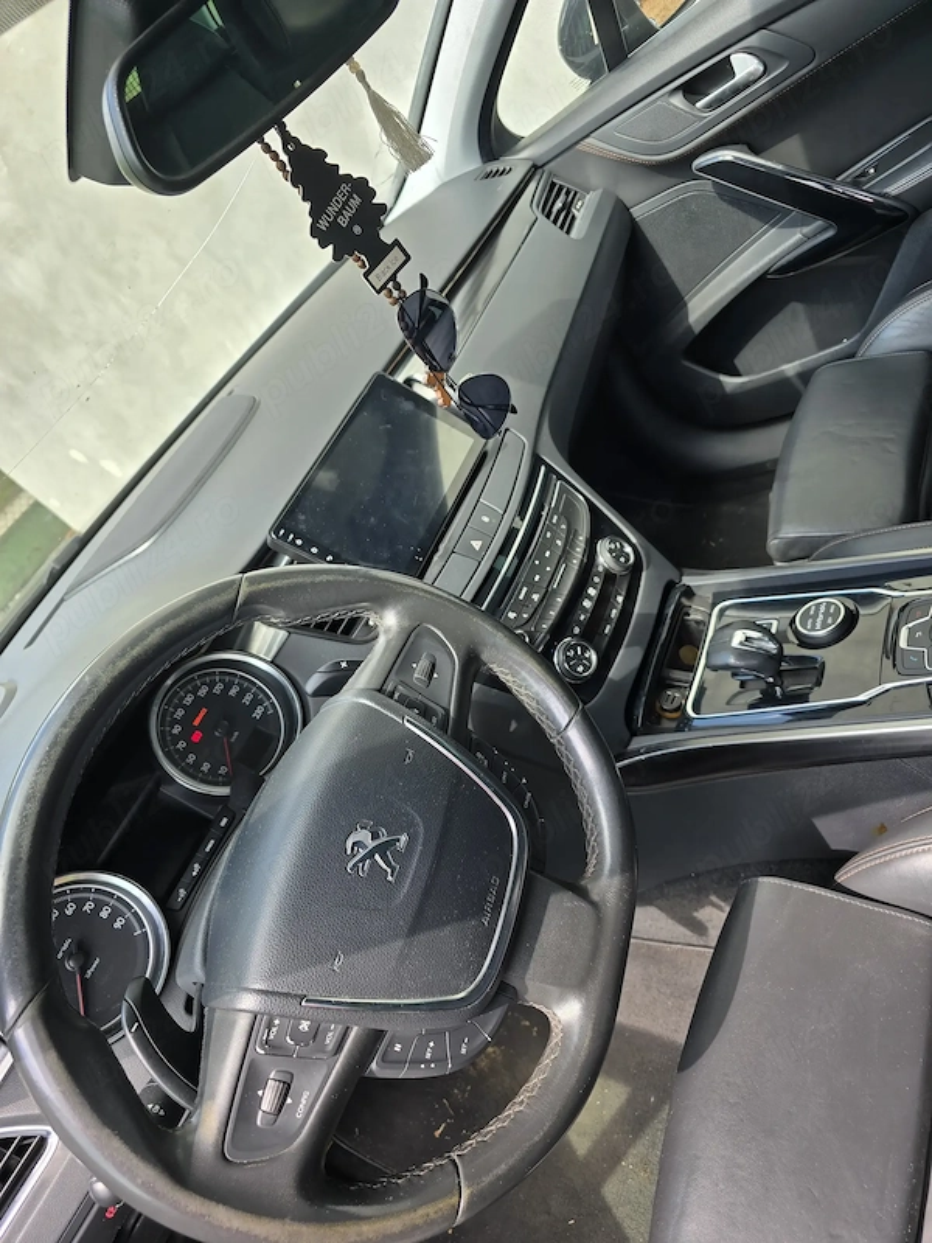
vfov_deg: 73.9
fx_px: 826
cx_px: 466
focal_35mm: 23
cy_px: 622
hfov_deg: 58.9
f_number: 1.7
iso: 25
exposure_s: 1/180
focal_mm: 6.3
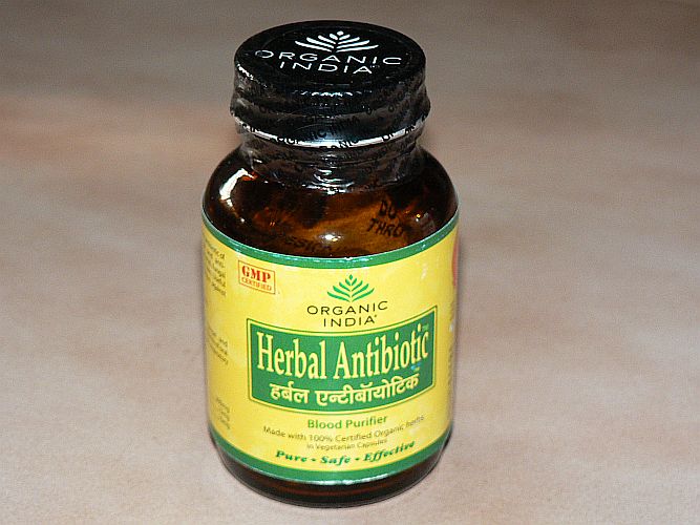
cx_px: 350
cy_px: 262
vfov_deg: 14.2
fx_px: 2103
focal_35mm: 104
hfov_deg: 18.9
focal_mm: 17.3
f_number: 4
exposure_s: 1/60
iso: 200
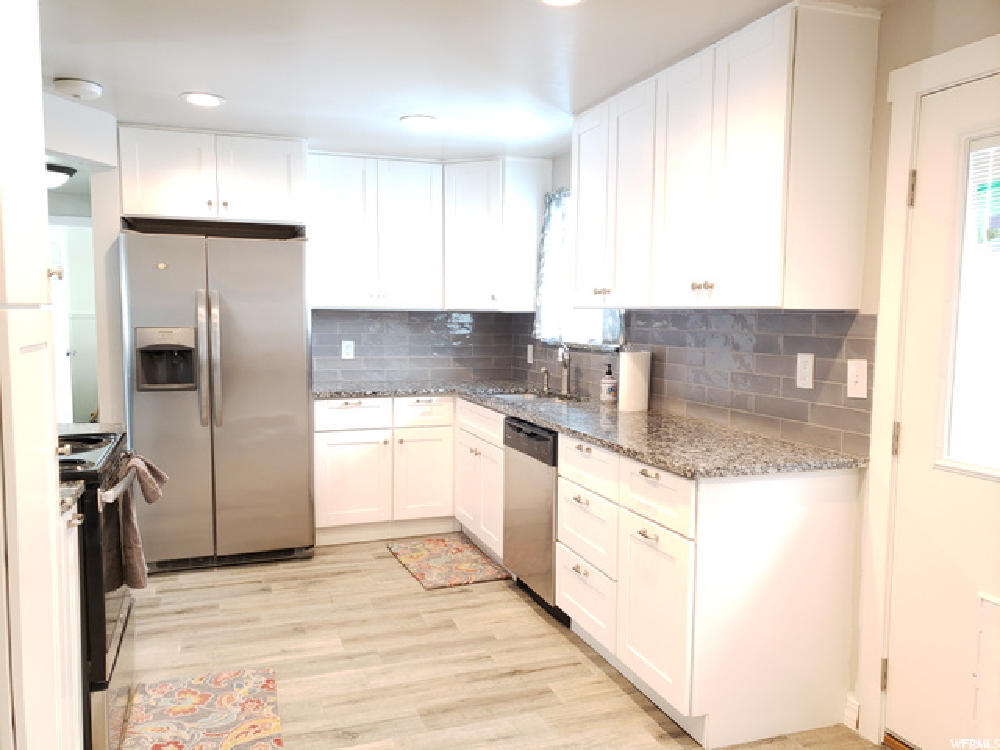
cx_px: 500
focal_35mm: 26
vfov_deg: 53.1
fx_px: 751
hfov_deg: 67.3
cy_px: 375
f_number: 1.5
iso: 125
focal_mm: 4.3
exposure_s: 1/20
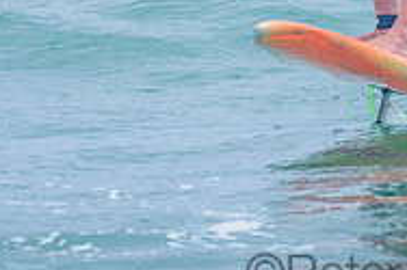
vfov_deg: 0.7
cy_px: -115
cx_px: 272
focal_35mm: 1891
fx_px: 21360
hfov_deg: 1.1
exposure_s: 1/2000
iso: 500
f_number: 5.6
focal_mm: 500
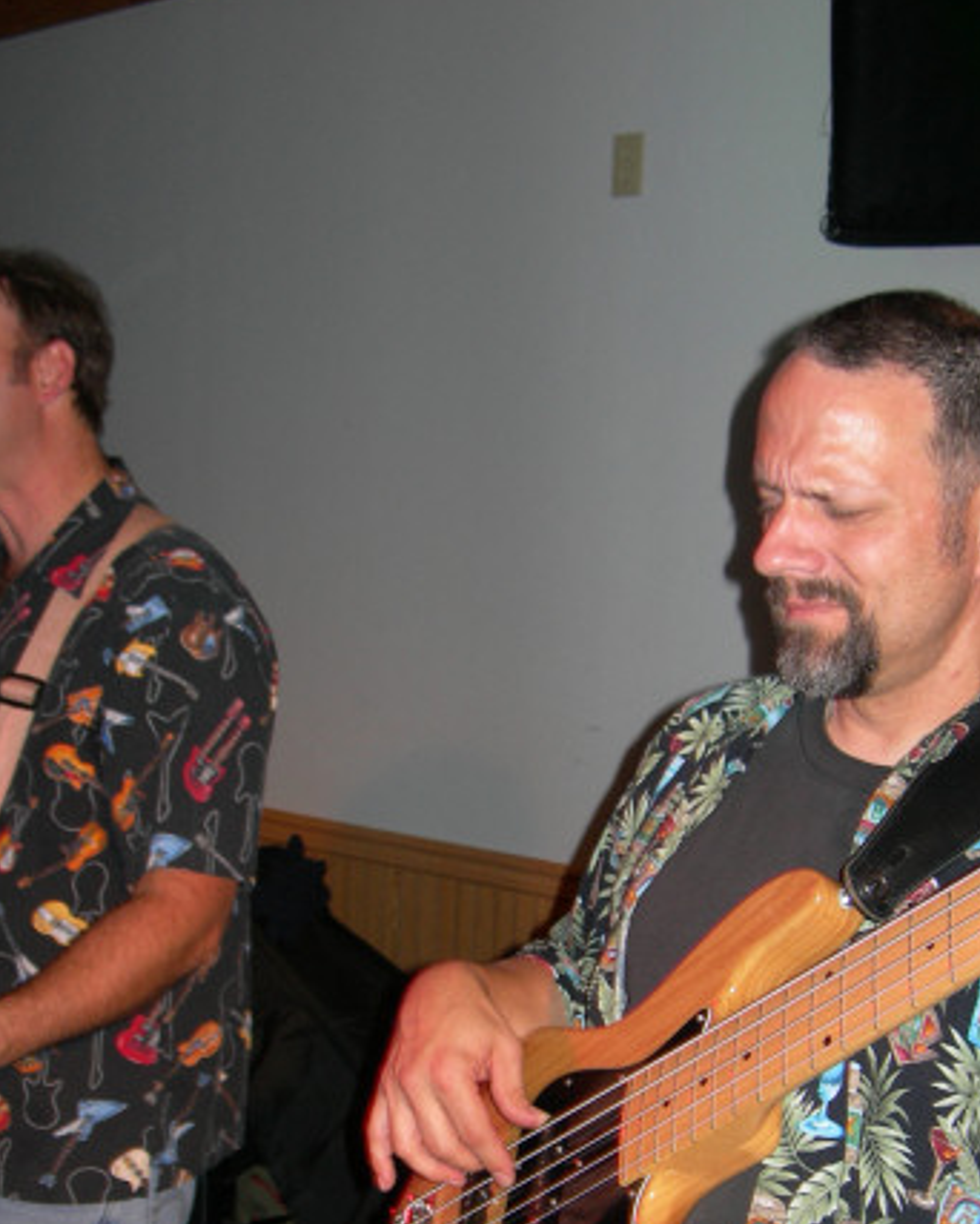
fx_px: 2029
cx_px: 430
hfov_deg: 27.1
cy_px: 861
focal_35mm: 56
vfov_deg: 33.1
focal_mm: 7.8
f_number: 2.8
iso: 86
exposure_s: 1/60.1
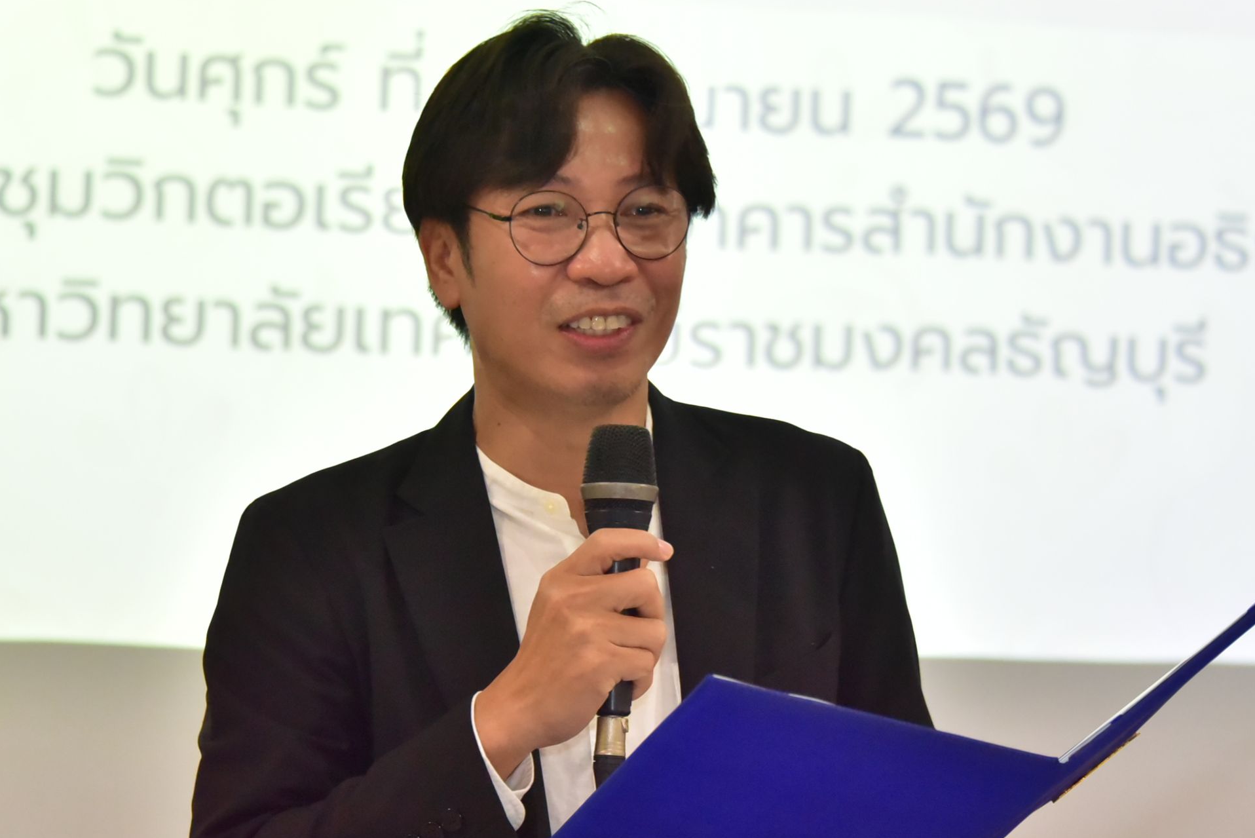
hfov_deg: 15.0
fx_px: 4778
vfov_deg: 10.0
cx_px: 639
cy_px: 458
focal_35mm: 137
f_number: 5.6
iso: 10000
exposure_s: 1/160
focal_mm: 105
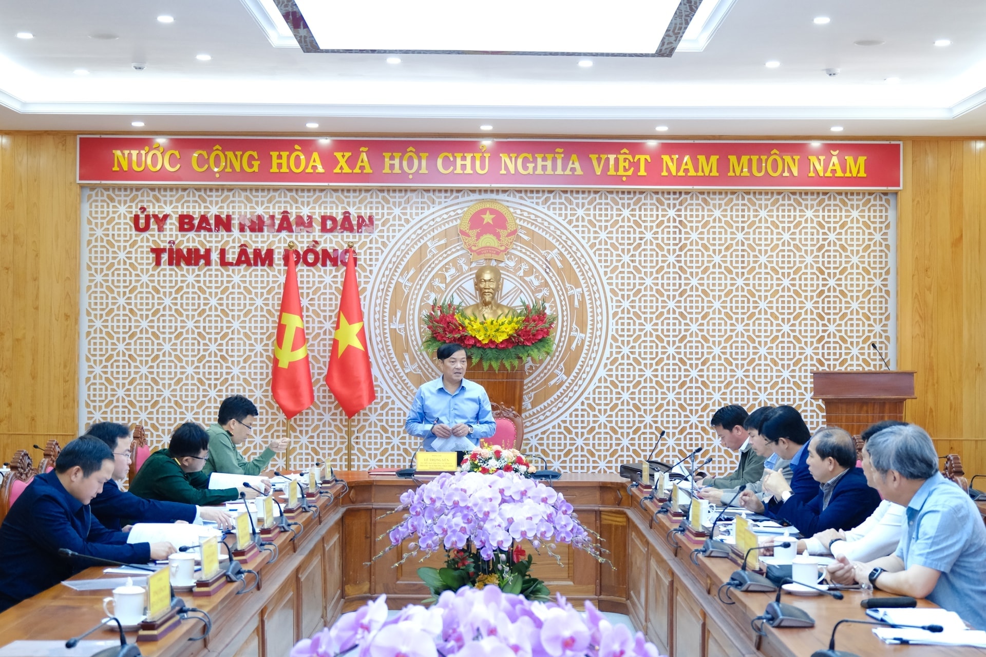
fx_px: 1534
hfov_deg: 35.6
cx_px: 493
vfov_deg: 24.2
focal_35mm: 56
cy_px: 328
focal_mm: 37.6
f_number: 4
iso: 3200
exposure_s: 1/320
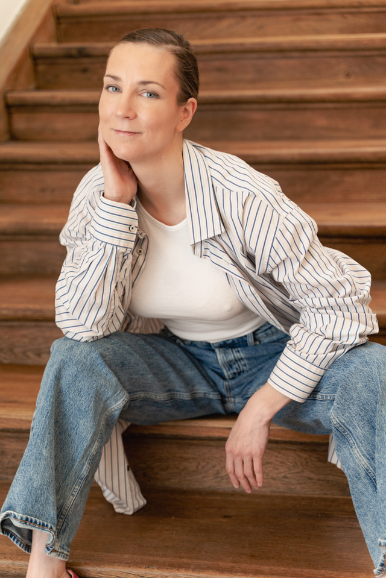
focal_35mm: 58
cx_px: 193
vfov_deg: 34.5
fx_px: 932
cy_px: 289
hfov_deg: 23.4
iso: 800
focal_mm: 58
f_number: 2.8
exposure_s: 1/200
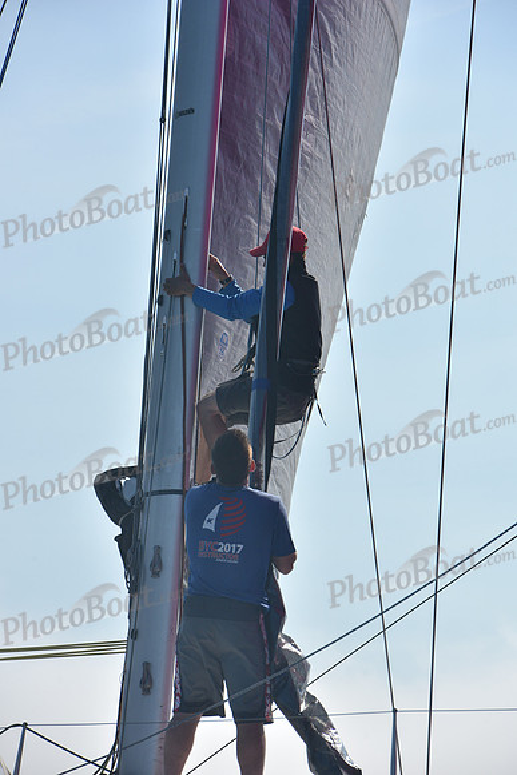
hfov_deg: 6.9
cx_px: 258
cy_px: 388
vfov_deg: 10.3
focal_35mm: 200
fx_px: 4305
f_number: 10
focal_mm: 200
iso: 320
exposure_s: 1/1250
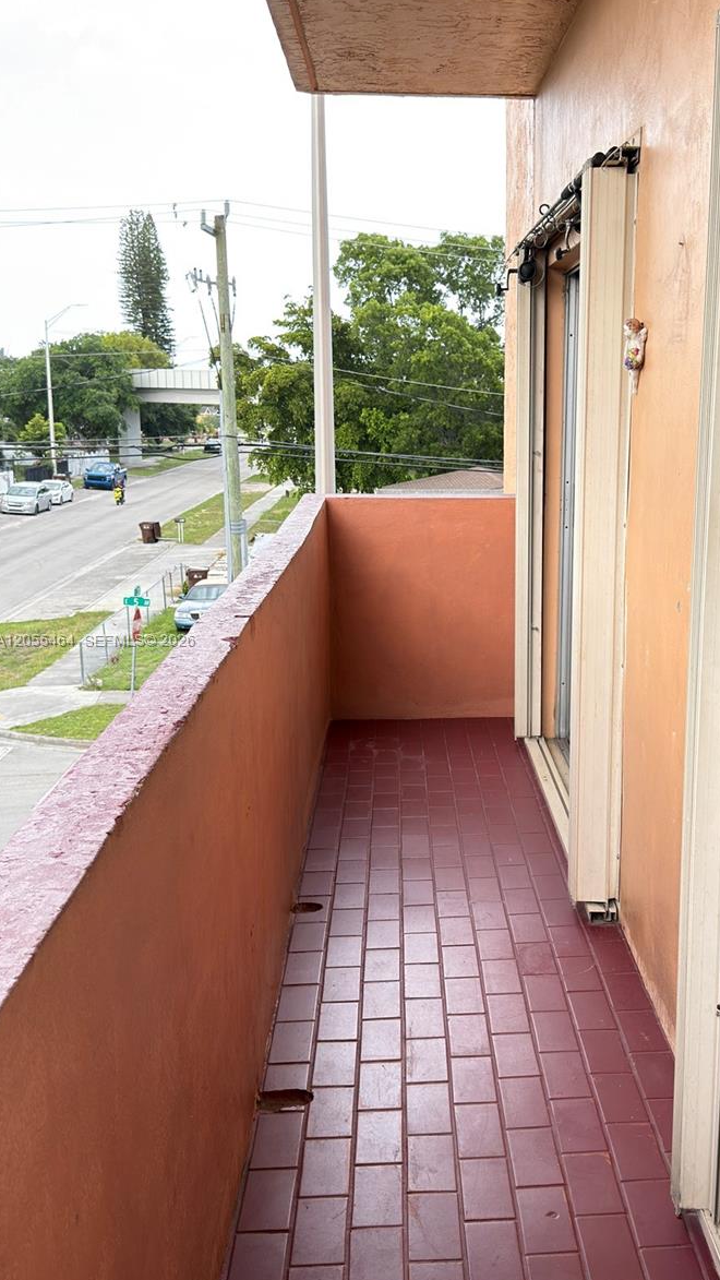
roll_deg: +0.1
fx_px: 1323
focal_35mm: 39
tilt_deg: -9.0
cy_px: 642
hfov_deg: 30.2
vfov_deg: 51.6
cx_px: 483
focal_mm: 6.76
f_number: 1.78
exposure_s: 1/419
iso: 80
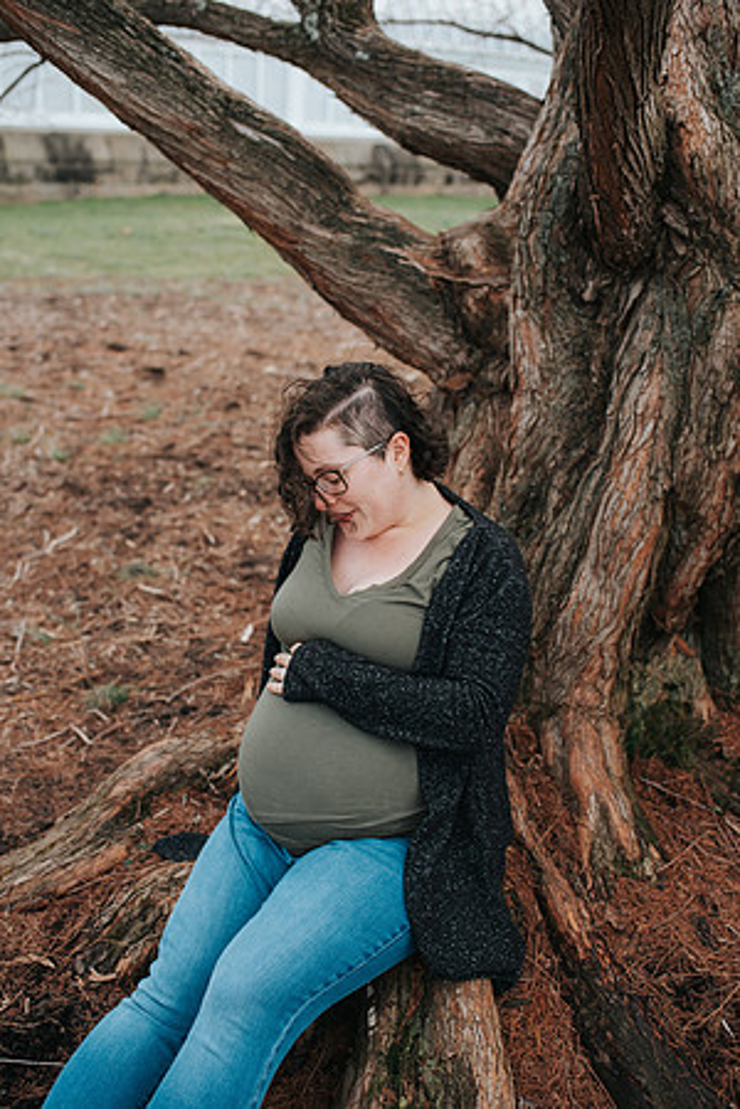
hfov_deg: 37.9
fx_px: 1079
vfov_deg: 54.4
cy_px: 554
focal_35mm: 35
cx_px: 370
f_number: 3.2
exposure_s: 1/800
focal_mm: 35
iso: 560
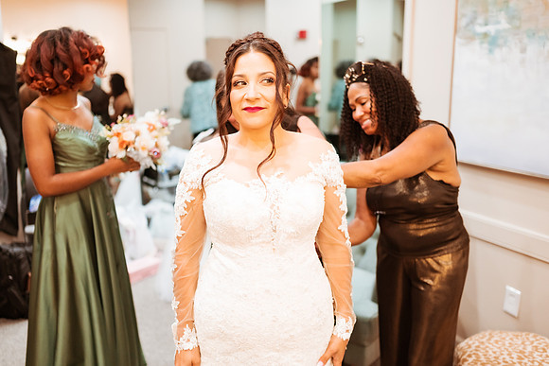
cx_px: 274
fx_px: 534
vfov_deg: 37.9
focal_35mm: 35
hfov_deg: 54.4
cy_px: 183
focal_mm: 35
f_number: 1.8
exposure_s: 1/400
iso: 1250
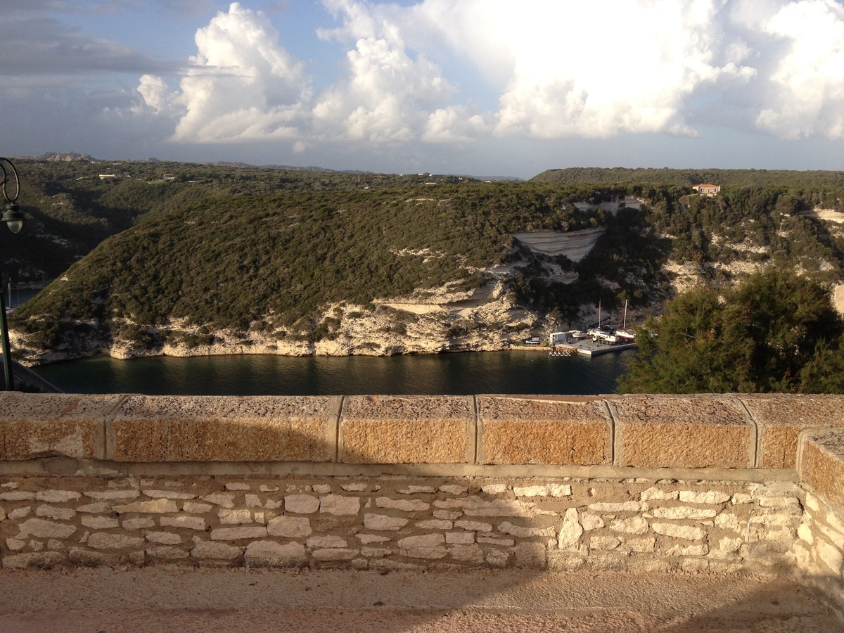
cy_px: 316
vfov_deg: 40.7
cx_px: 422
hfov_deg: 52.6
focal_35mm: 35
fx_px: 853
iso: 64
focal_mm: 4.28
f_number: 2.4
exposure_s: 1/986
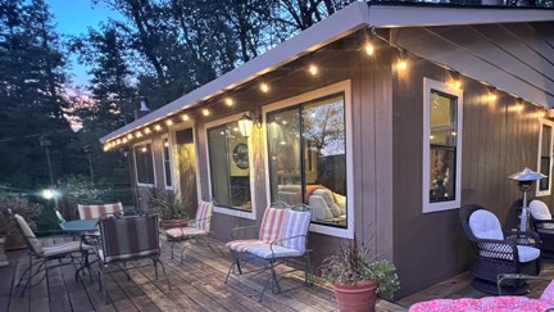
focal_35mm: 21
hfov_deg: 78.7
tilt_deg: -7.1
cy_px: 216
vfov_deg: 52.2
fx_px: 308
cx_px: 403
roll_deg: +0.7
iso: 800
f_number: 1.8
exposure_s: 1/40
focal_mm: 1.57
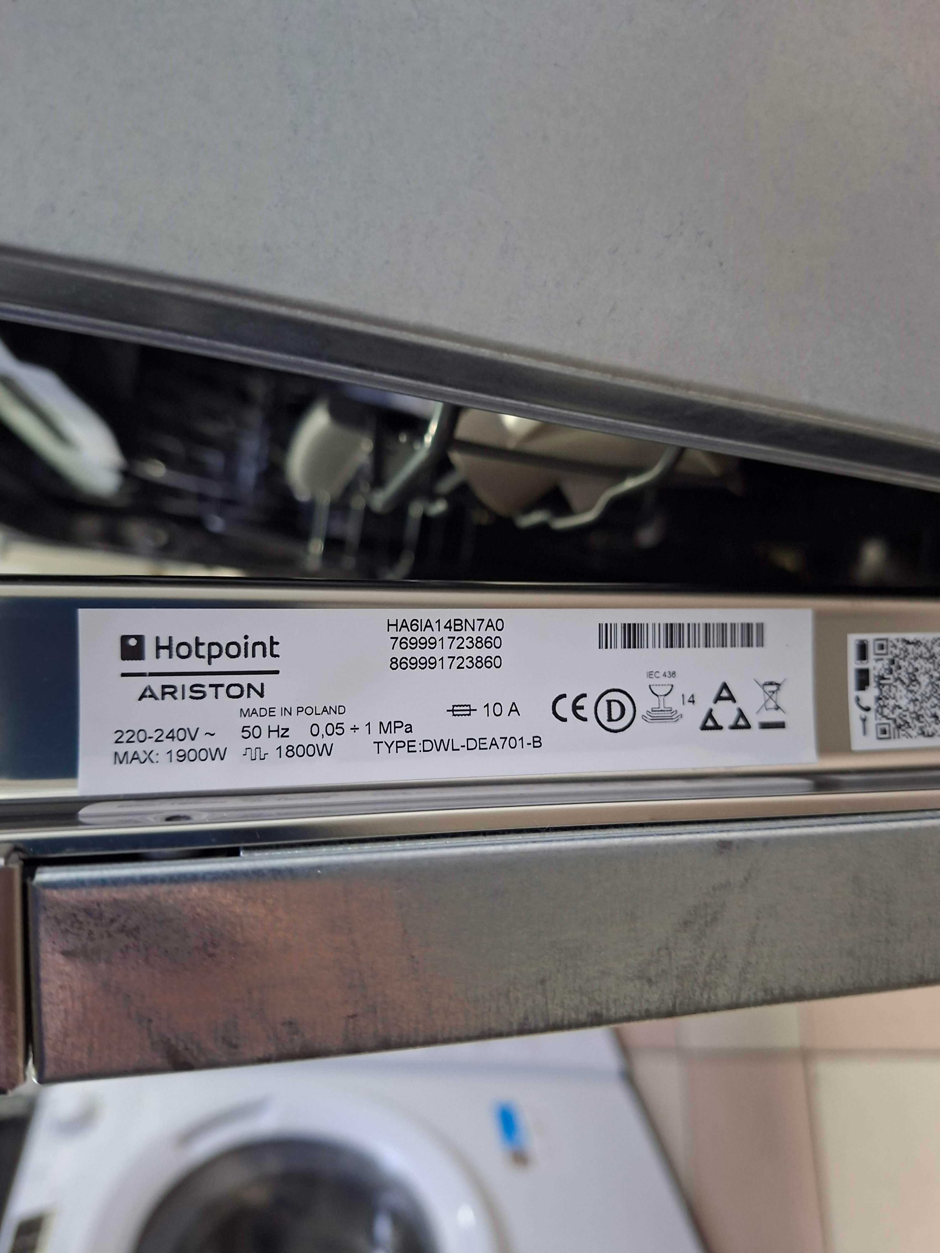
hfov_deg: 58.9
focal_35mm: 23
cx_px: 470
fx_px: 833
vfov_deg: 73.9
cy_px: 626
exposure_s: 1/25
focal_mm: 5.54
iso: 400
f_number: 1.8
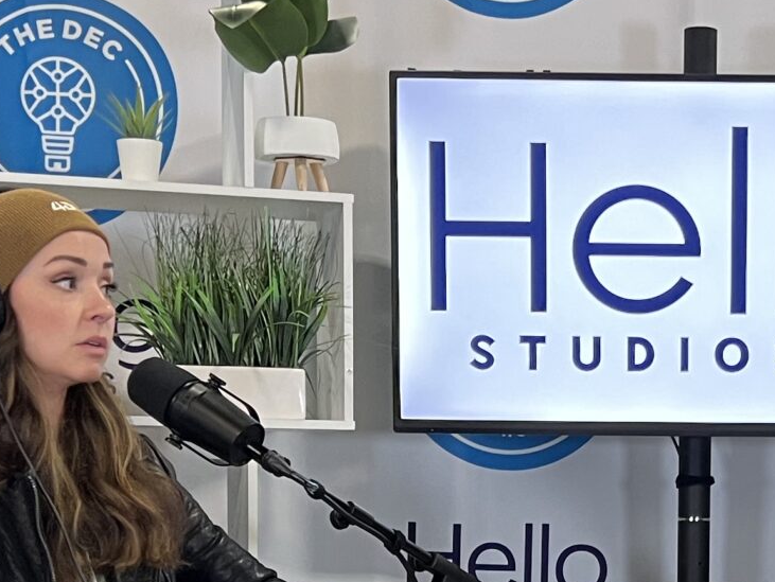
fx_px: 2038
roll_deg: +0.5
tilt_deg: -3.7
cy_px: 632
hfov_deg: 21.1
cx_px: 697
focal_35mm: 91
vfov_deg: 15.8
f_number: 1.5
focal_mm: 5.7
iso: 160
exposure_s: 1/60
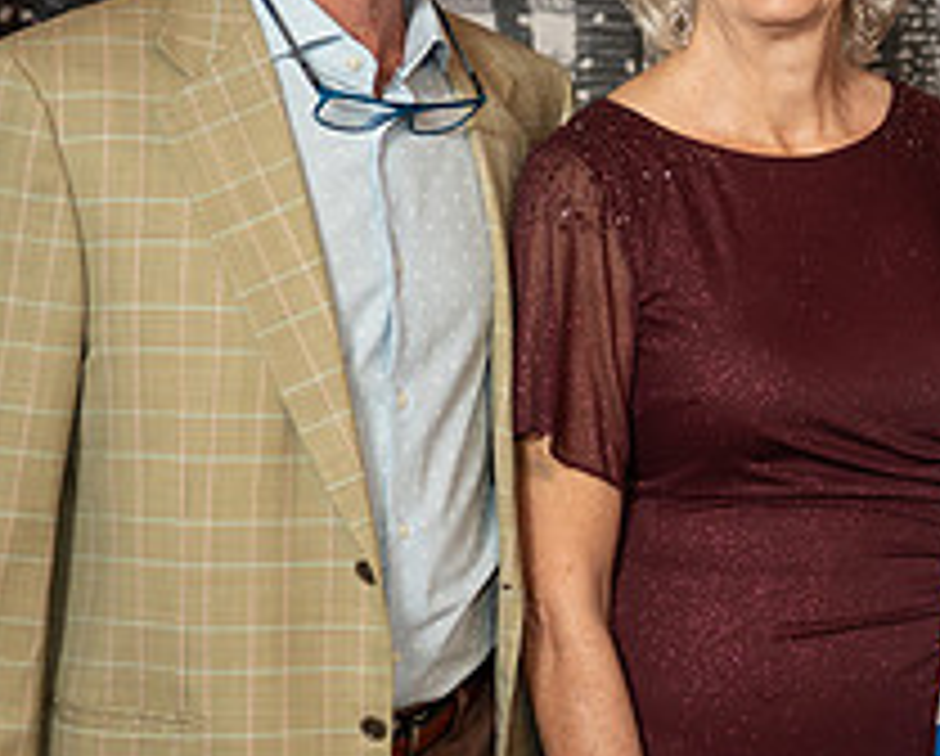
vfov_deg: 13.9
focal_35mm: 111
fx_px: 3094
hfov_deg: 17.0
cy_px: 380
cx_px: 904
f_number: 2.8
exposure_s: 1/160
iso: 1000
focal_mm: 42.7
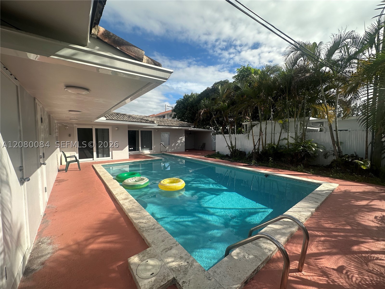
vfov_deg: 85.7
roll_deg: -0.5
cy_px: 144
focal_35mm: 14
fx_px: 156
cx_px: 192
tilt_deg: -4.4
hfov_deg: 102.1
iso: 40
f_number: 2.2
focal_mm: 2.22
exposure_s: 1/1742
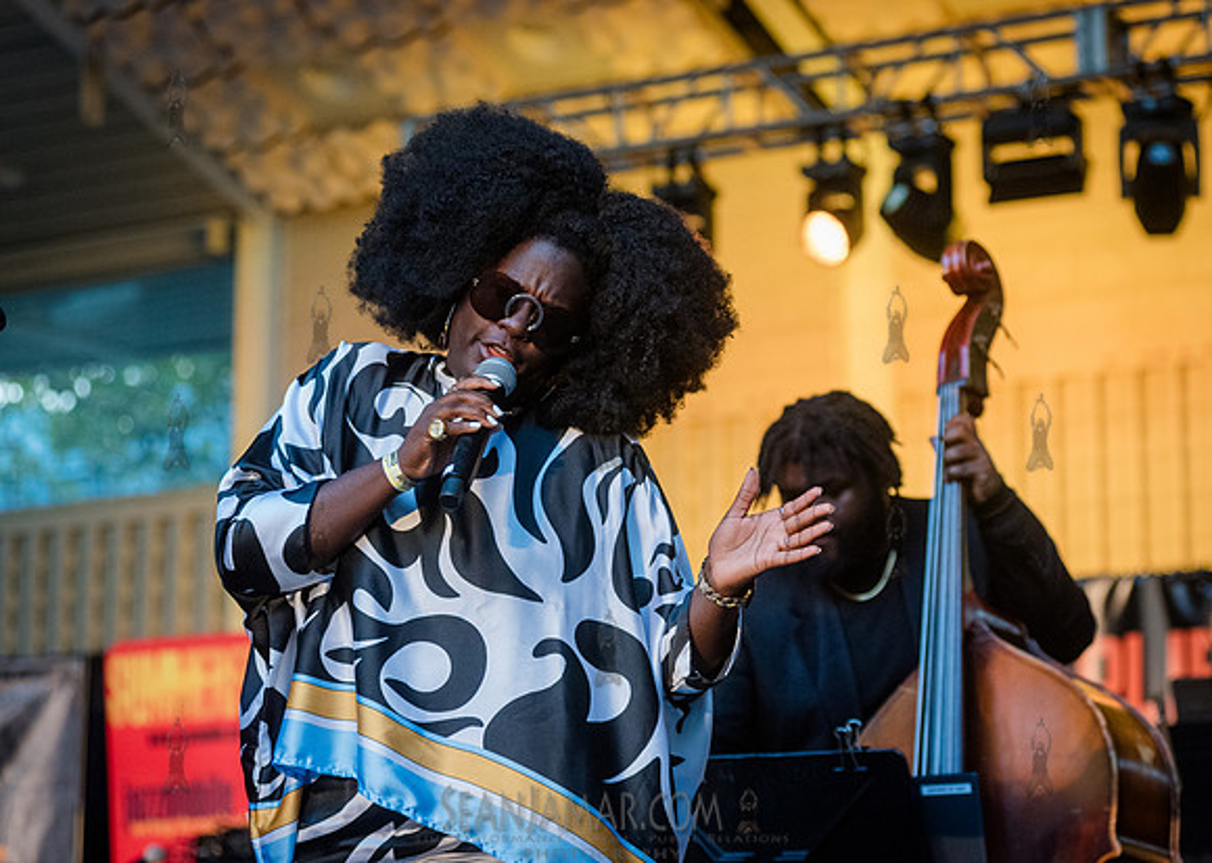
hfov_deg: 21.5
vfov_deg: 15.4
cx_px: 668
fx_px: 3193
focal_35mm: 93
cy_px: 418
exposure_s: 1/800
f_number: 3.5
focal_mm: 86
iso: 4000
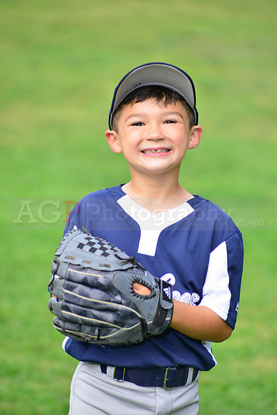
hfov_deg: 6.9
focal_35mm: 200
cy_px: 208
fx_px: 2307
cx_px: 138
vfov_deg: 10.3
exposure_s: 1/200
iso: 320
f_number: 5.6
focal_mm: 200
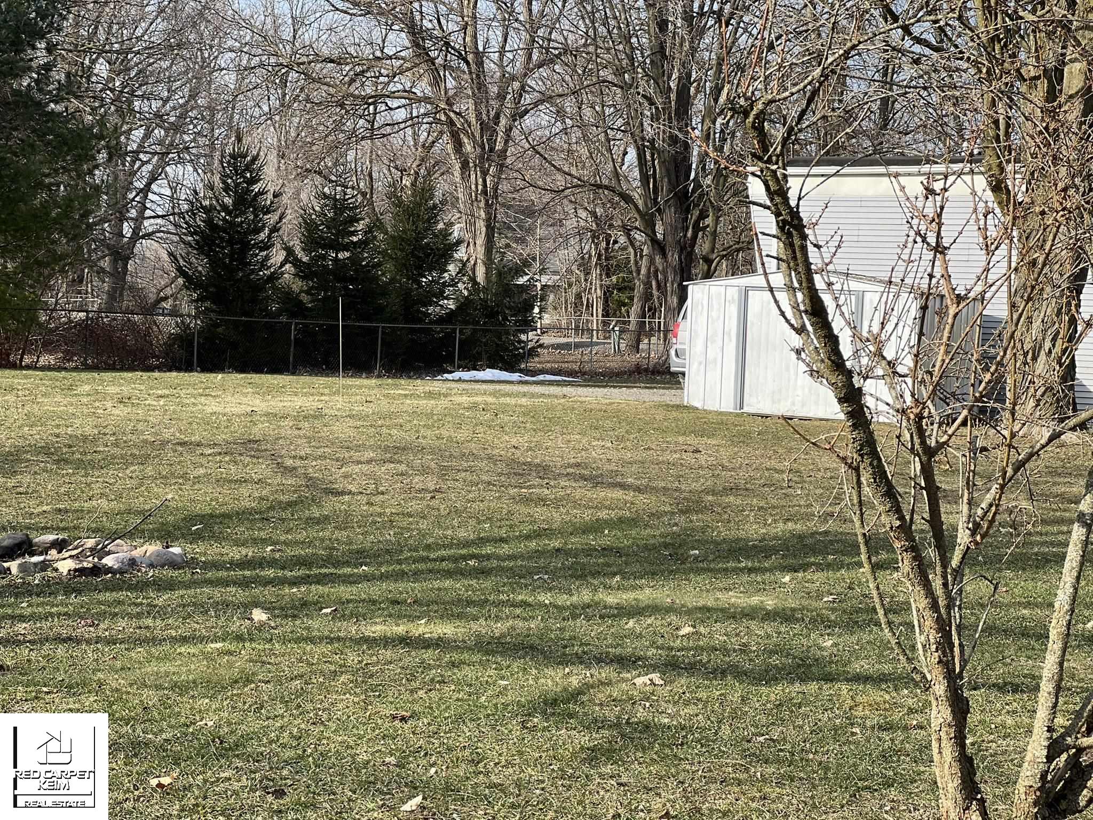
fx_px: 2431
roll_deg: -3.4
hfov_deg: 25.3
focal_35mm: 77
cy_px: 410
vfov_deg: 19.1
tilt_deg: -0.3
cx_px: 546
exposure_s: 1/296
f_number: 2.8
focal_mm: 9
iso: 25
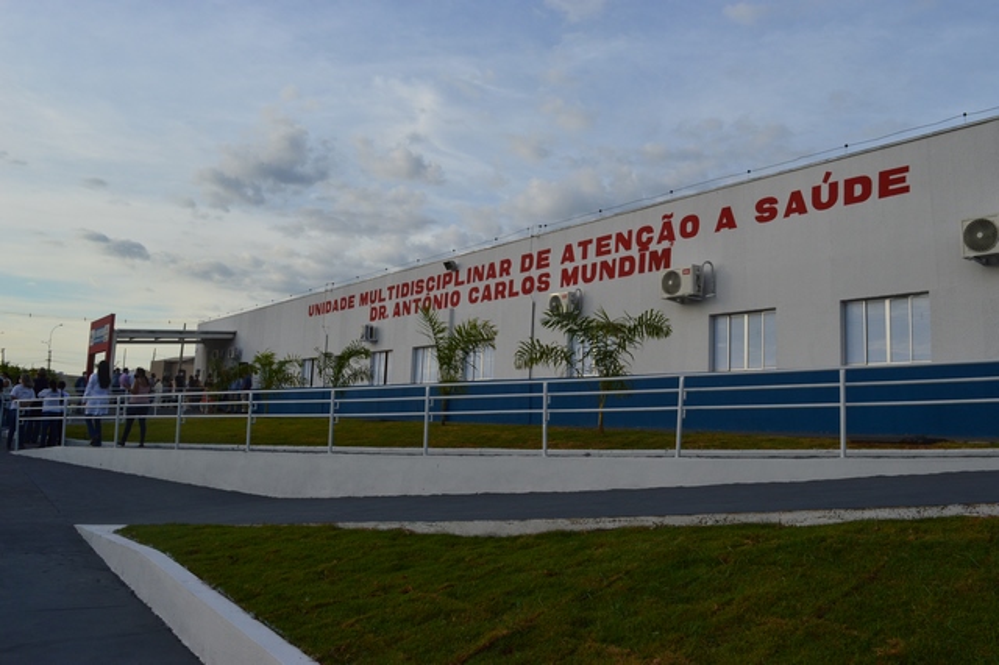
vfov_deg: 47.9
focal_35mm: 27
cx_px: 500
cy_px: 332
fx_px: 749
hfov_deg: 67.4
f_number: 11
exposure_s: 1/500
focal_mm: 18
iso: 400
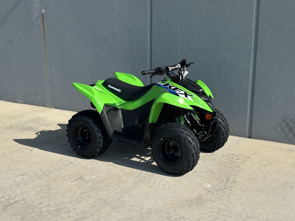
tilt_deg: -13.0
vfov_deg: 29.7
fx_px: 418
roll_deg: -0.6
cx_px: 148
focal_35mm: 49
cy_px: 110
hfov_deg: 38.9
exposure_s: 1/4184
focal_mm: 6.86
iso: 64
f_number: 1.78
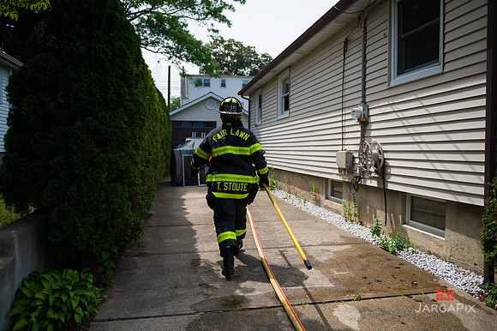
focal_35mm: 29
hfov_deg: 63.7
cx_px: 248
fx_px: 400
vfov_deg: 44.9
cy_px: 166
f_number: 3.2
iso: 200
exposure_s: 1/3200
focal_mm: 29
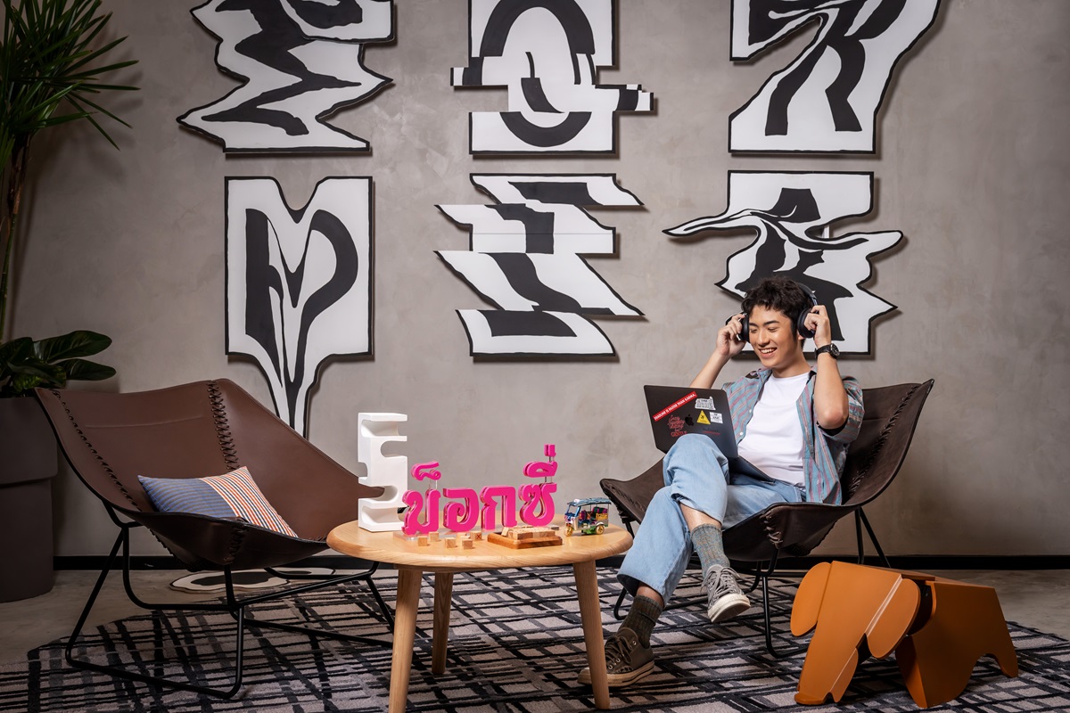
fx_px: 1278
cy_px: 356
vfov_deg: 31.2
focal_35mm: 43
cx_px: 535
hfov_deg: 45.4
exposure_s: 1/250
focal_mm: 43
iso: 200
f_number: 5.6
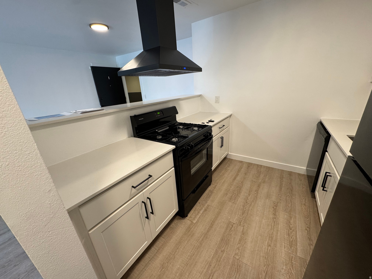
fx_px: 150
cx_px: 186
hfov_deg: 102.1
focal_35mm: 14
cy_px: 140
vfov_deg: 85.7
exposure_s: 1/60
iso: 200
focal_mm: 2.22
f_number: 2.2
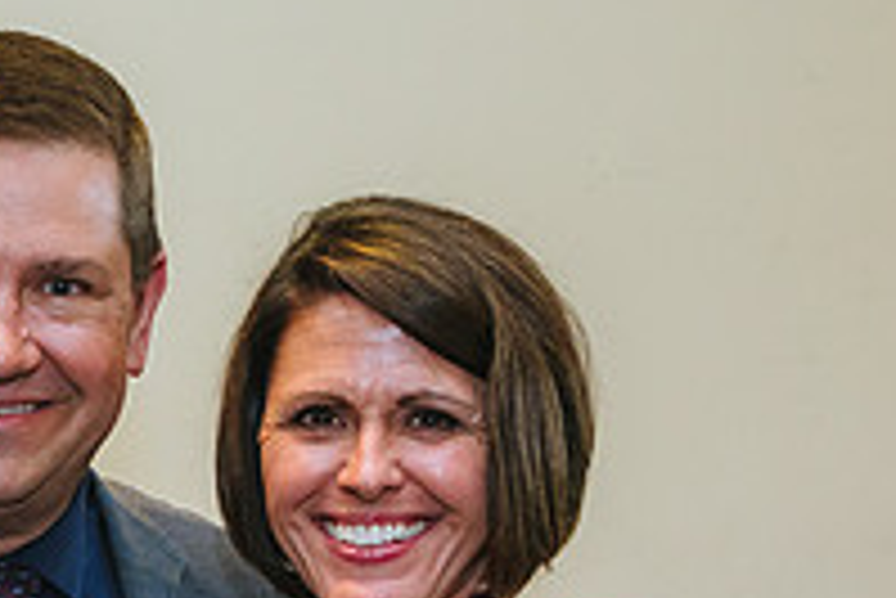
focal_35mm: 105
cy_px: 682
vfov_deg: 12.8
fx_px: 2615
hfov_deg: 18.8
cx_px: -61
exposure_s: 1/160
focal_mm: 35
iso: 1600
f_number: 4
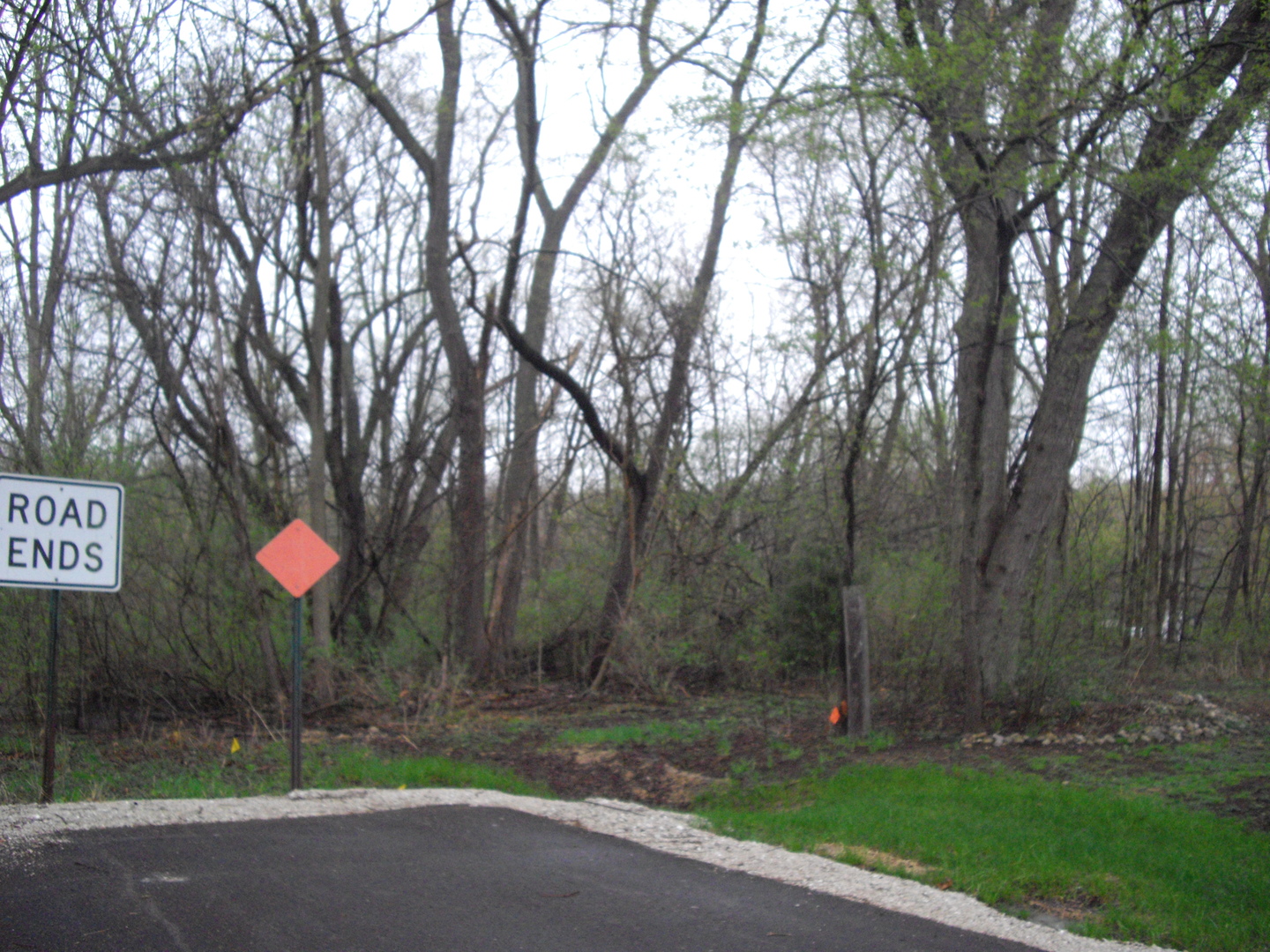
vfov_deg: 37.7
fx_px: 1394
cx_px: 635
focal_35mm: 38
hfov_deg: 49.0
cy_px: 476
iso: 400
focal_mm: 7.9
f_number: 2.8
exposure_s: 1/60
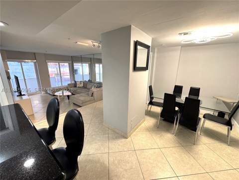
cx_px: 120
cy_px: 90
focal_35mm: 14
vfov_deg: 85.7
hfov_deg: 102.1
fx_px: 97
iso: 125
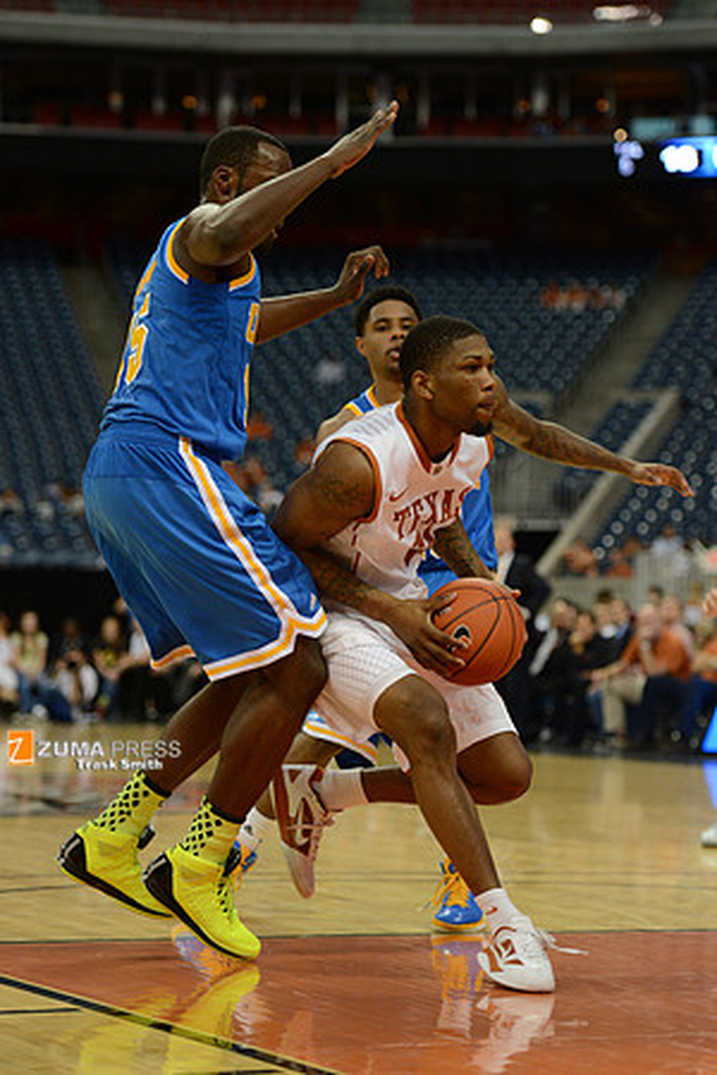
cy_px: 538
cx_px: 358
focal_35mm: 100
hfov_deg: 13.7
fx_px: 2987
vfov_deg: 20.4
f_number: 2.8
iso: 2000
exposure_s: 1/1250
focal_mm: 100
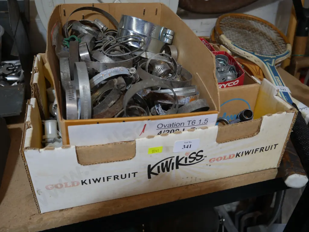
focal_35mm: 32
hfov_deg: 56.8
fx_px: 286
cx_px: 154
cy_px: 116
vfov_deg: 44.2
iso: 200
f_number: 3.6
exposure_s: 1/60
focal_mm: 16
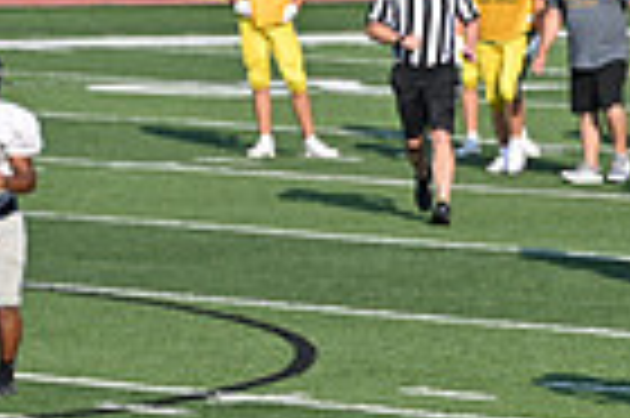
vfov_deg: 2.2
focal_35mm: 620
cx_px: 999
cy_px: 440
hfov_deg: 3.3
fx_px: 10837
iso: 110
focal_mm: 150
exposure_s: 1/640
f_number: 5.6
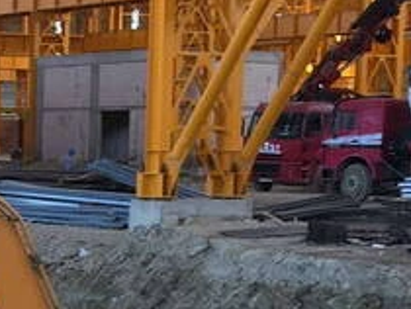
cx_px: -229
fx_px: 1652
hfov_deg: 13.3
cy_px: 315
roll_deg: +0.7
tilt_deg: -3.6
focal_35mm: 139
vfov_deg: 10.6
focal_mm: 4.15
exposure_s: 1/100
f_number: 2.2
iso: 25
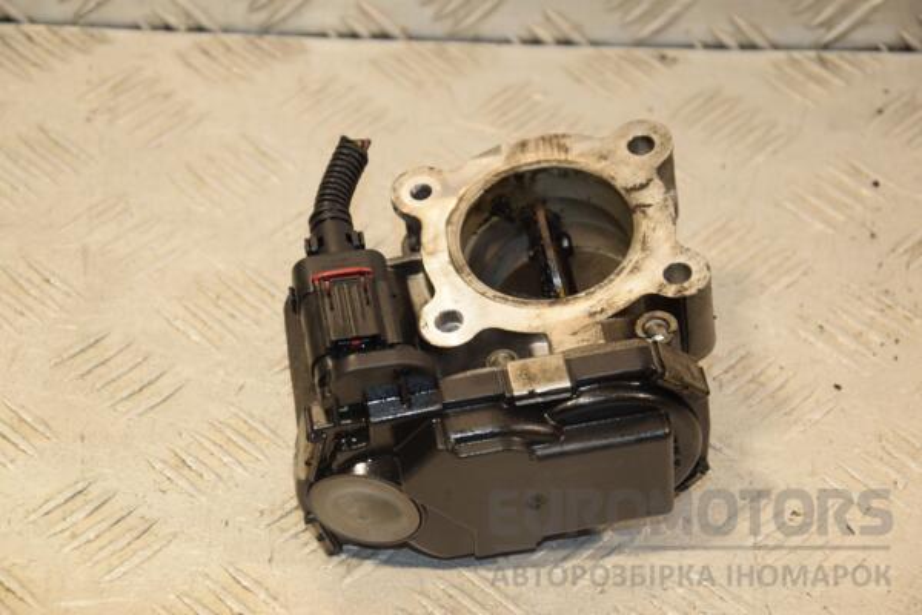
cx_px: 461
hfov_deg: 17.1
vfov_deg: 11.4
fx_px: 3073
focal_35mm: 120
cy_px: 308
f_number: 6.3
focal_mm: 80
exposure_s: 1/200
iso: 800
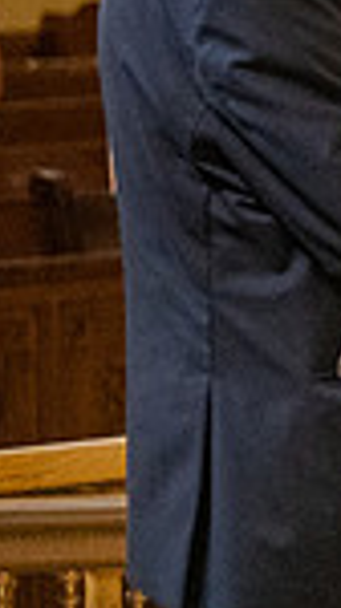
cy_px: 47
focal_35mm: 489
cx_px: 1029
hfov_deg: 2.4
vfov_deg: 4.4
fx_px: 7887
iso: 3200
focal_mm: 110
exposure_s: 1/200
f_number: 4
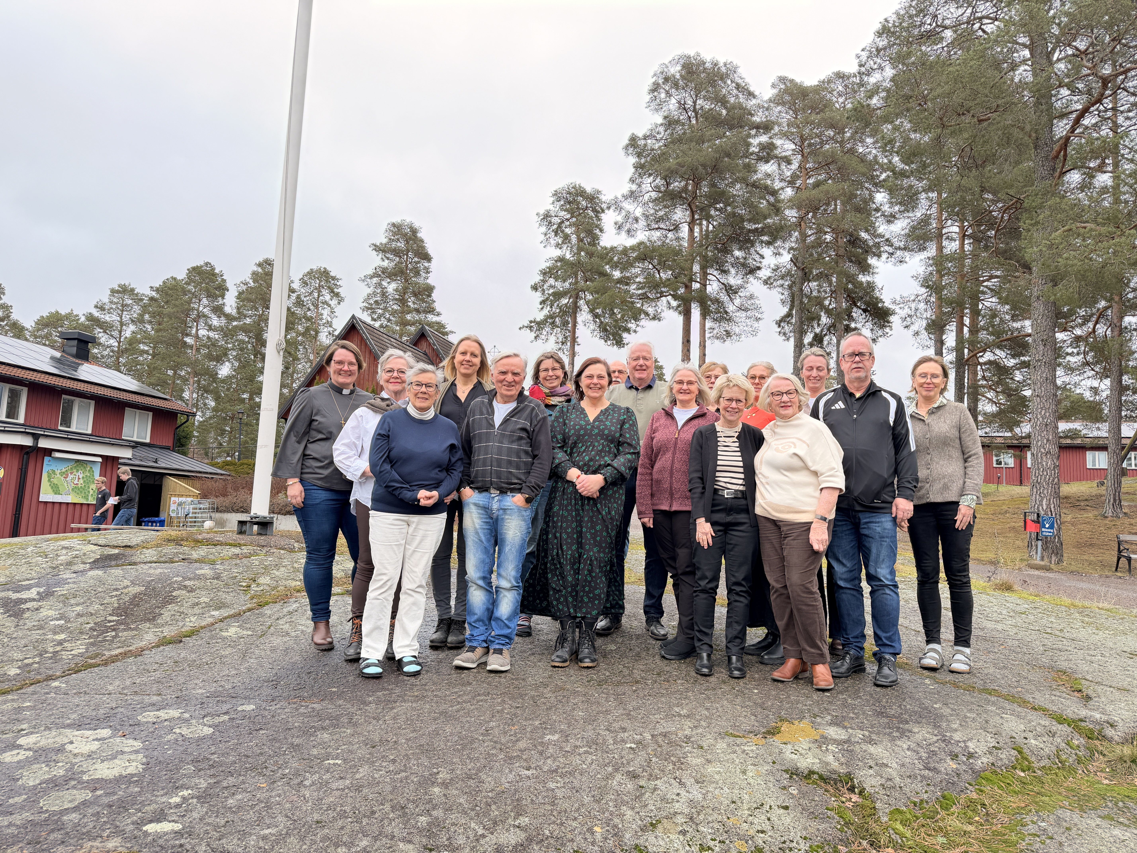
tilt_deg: +7.2
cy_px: 426
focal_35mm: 24
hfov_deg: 71.6
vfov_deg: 56.8
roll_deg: -1.8
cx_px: 568
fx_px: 788
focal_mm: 6.76
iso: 80
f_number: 1.78
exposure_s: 1/178
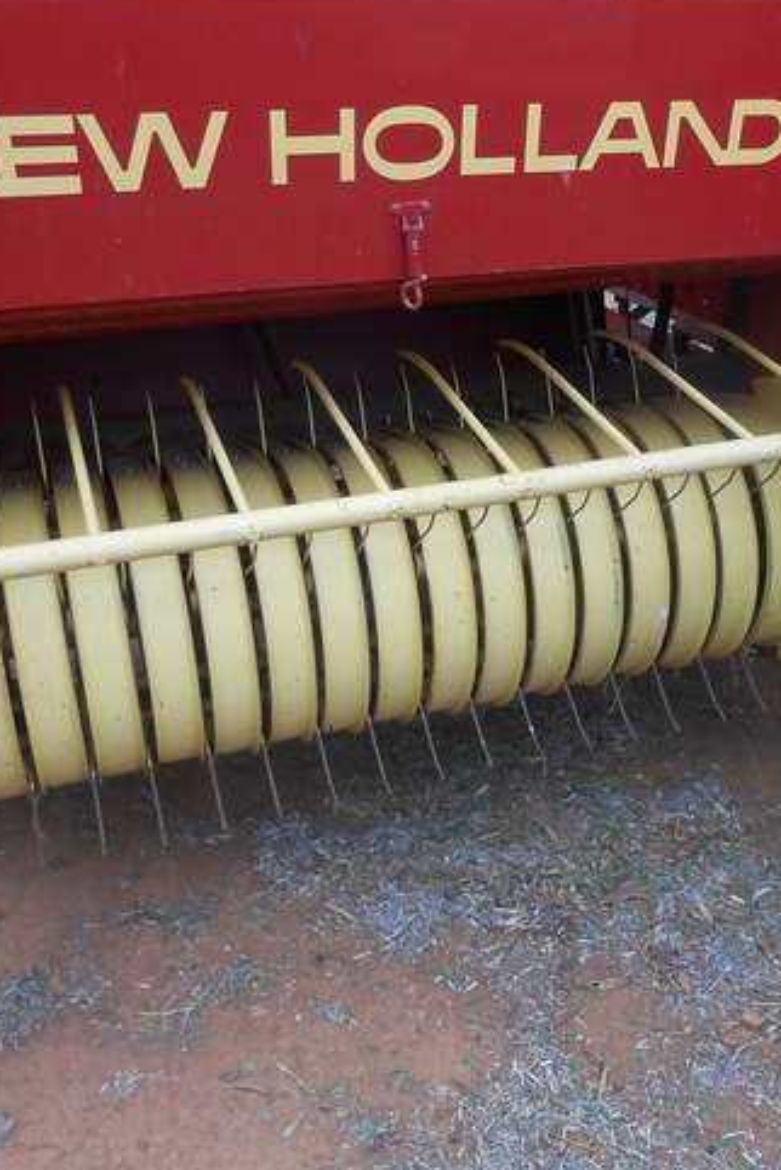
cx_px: 514
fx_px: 1202
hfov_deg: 35.7
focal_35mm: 37
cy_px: 584
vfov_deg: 51.9
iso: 80
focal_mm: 4.6
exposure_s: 1/100
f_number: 3.5
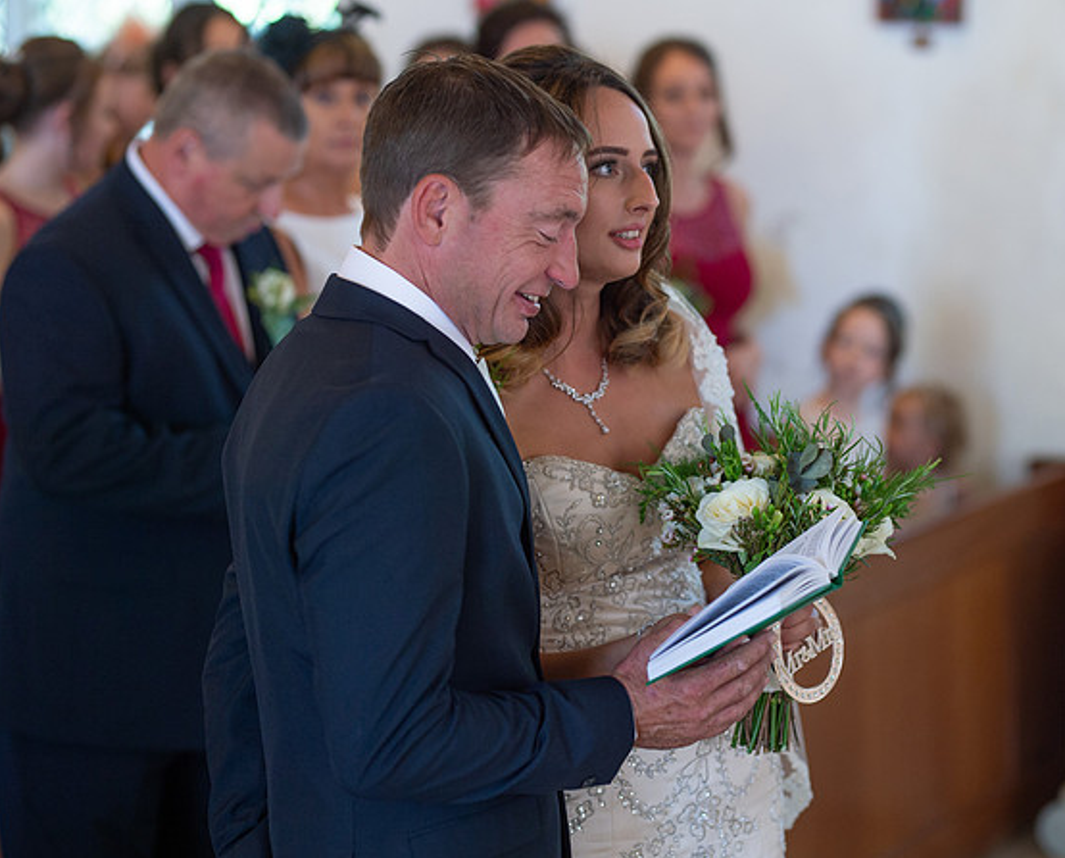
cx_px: 645
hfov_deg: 19.7
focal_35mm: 97
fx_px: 3065
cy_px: 431
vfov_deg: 15.9
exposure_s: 1/160
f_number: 2.2
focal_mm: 85
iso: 640
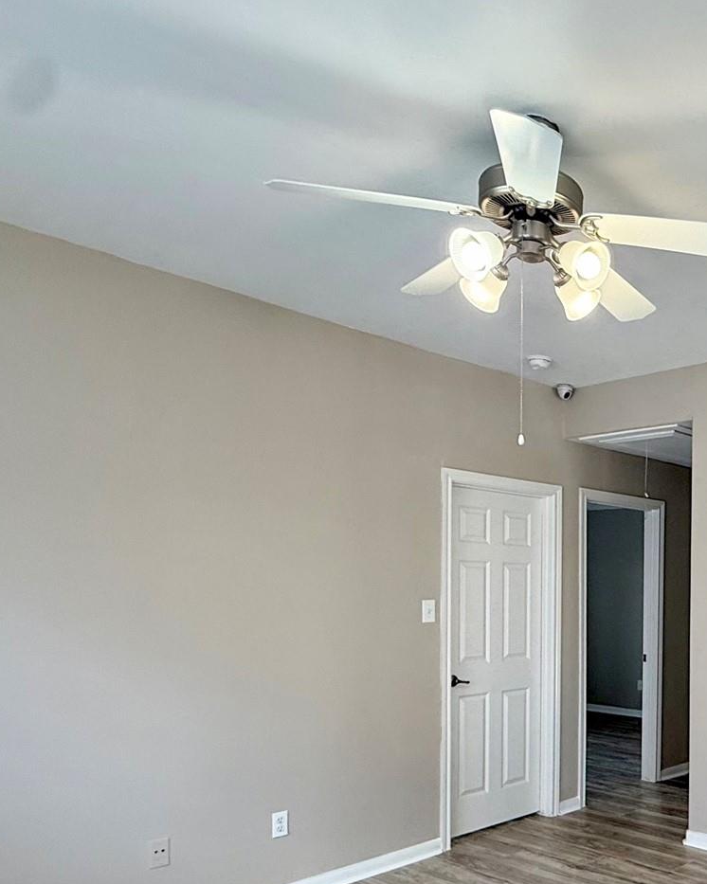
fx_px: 785
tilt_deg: -2.6
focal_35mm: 30
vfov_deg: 56.9
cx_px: 705
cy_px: 621
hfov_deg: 42.1
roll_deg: -1.8
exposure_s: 1/120
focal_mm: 2.22
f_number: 2.2
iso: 125
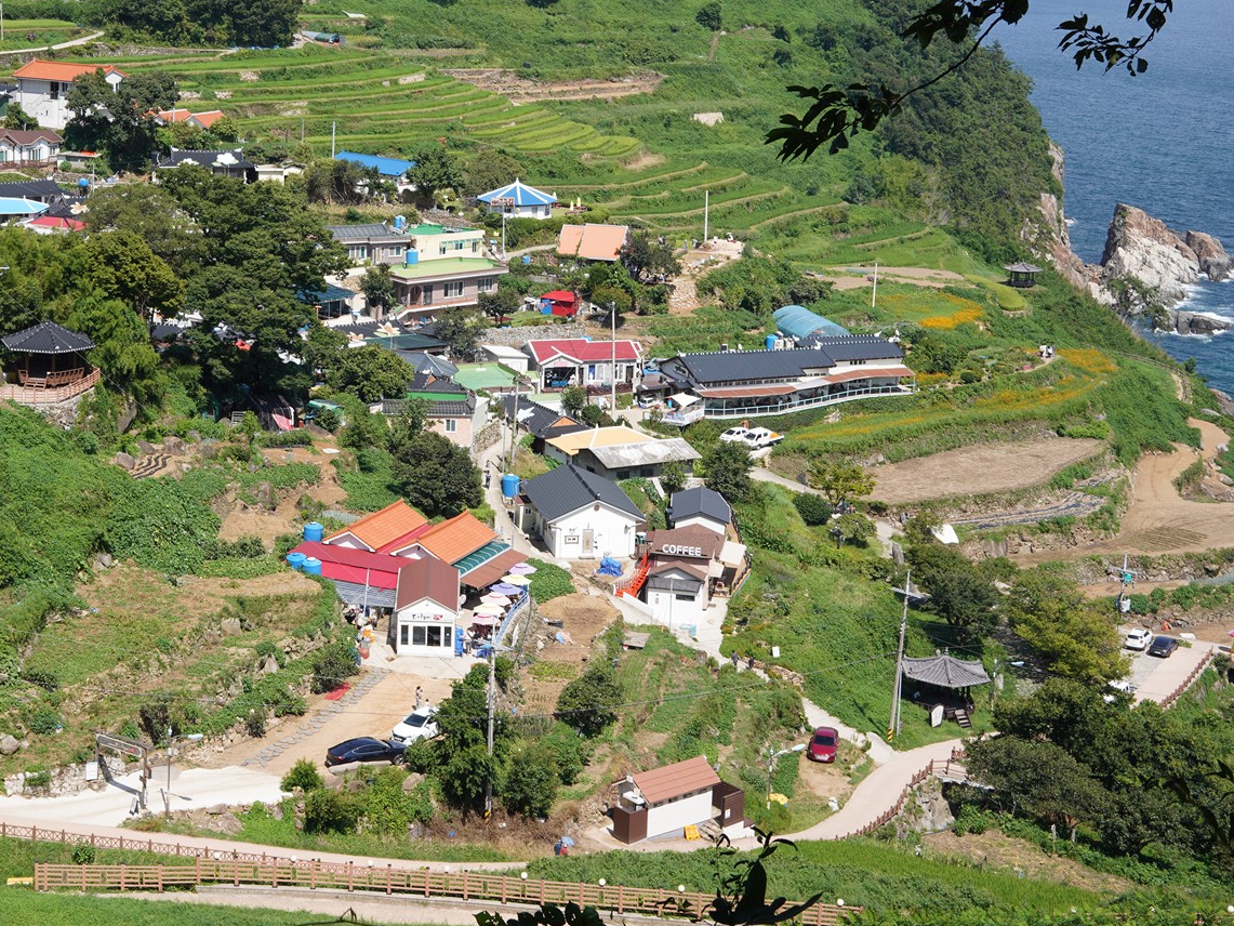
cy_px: 227
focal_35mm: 59
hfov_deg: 32.4
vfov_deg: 24.5
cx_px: 403
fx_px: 2103
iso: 100
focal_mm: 35
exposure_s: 1/125
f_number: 10
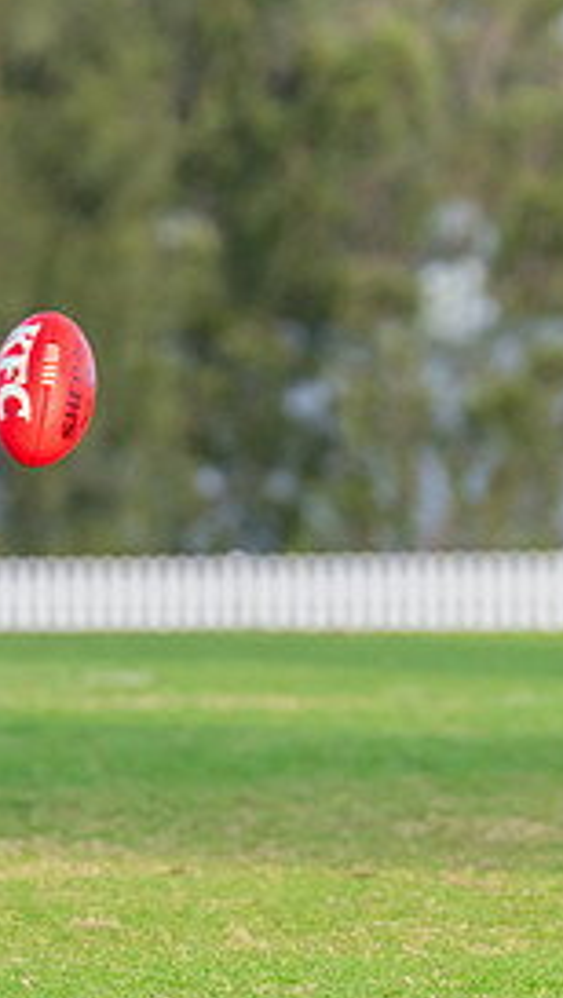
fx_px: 20312
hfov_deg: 1.6
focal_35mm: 767
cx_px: -372
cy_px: 392
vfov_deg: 2.8
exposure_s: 1/1250
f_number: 5.6
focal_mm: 290
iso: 800
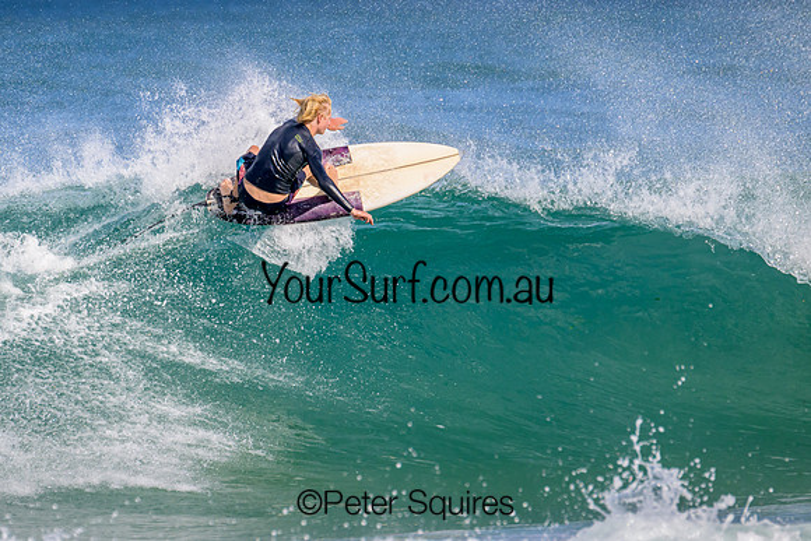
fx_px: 15894
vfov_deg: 2.0
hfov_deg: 2.9
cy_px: 228
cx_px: 334
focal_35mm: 705
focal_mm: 600
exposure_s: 1/2000
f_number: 11
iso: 1000
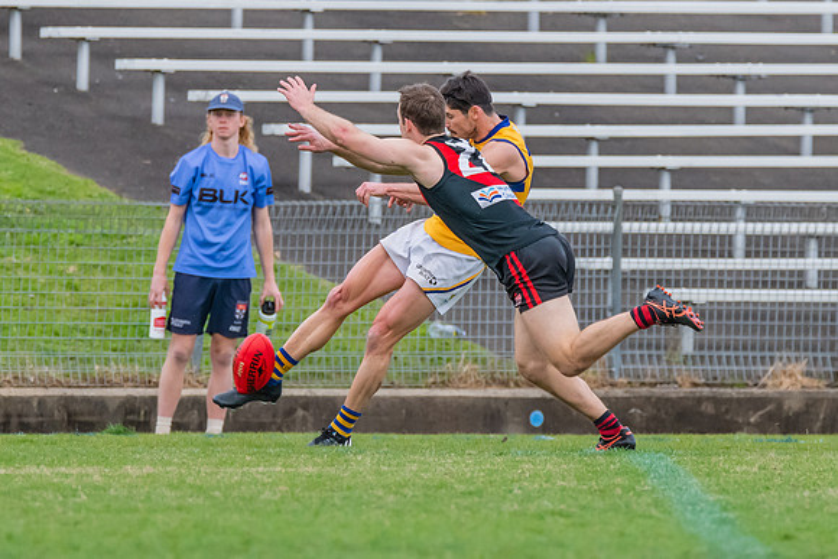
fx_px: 21953
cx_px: 401
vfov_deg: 1.5
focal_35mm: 943
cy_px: 184
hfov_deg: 2.2
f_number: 6.3
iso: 1800
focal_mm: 460
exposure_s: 1/1600
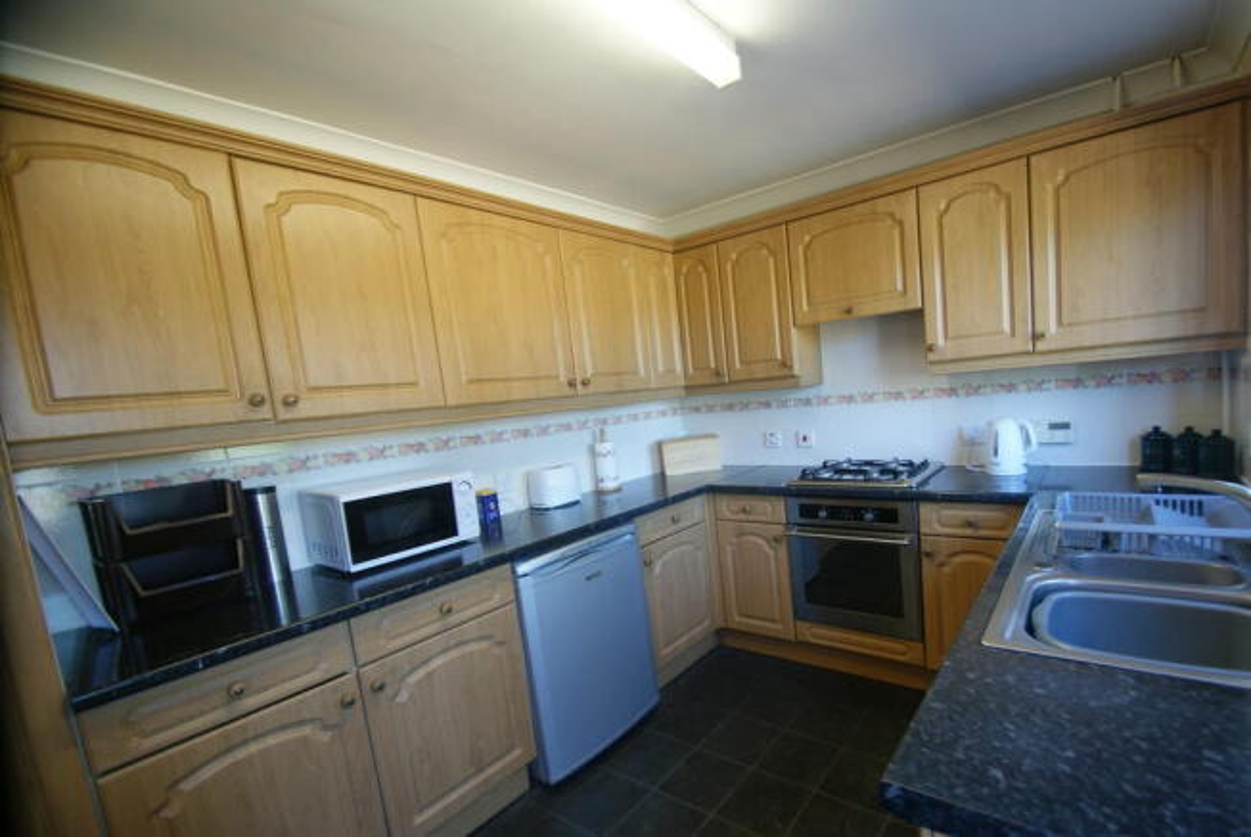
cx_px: 626
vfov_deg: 77.5
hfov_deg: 100.3
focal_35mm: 15
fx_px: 522
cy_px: 418
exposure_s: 1/30
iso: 320
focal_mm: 10
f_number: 3.5
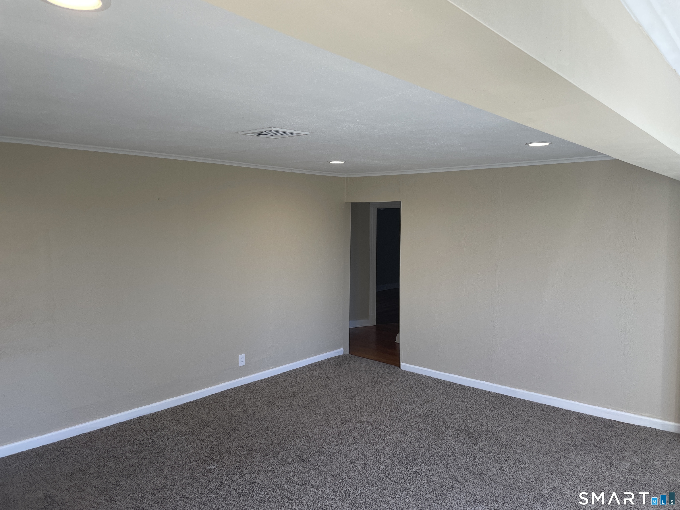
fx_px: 511
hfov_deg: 67.3
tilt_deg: -3.6
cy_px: 255
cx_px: 340
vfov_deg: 53.1
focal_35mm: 26
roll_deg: +0.0
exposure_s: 1/108
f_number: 1.6
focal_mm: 4.2
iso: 40
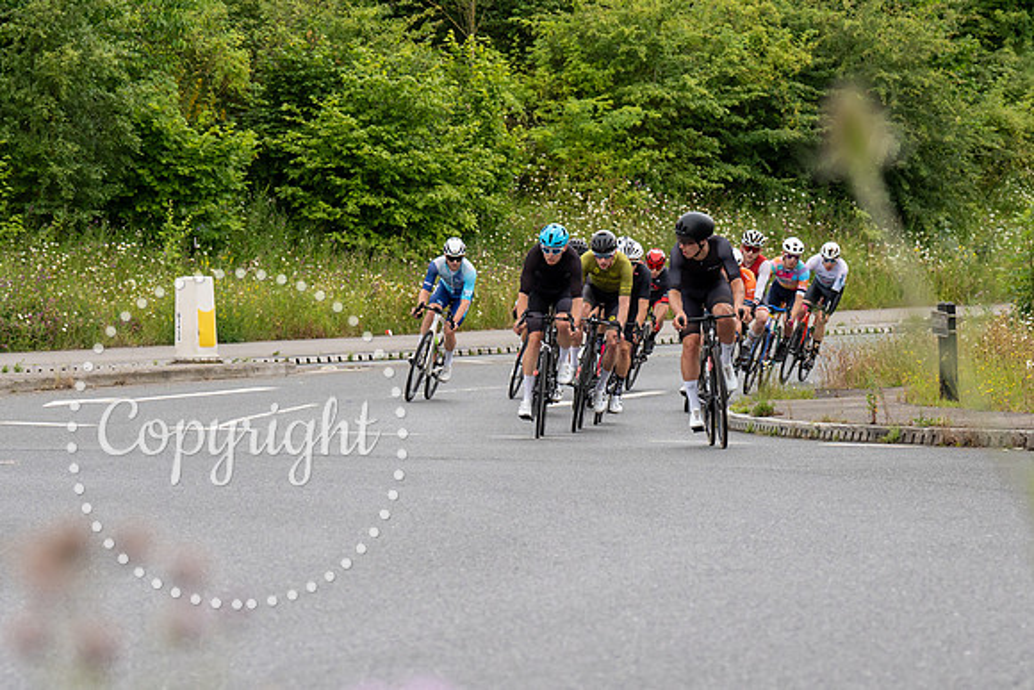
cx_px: 655
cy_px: 173
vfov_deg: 7.1
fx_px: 5566
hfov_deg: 10.6
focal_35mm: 194
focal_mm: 103
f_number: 4.5
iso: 640
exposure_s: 1/1000
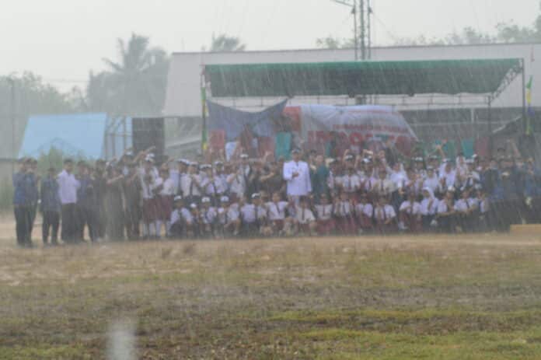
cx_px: 270
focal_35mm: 105
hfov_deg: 19.5
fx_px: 1577
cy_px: 180
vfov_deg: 13.0
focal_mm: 70
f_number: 8
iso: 800
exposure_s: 1/125
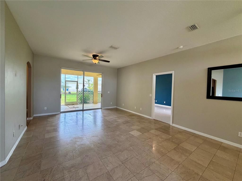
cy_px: 90
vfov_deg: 85.7
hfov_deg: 102.1
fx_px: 98
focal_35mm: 14
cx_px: 121
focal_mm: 2.22
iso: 200
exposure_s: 1/120
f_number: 2.2
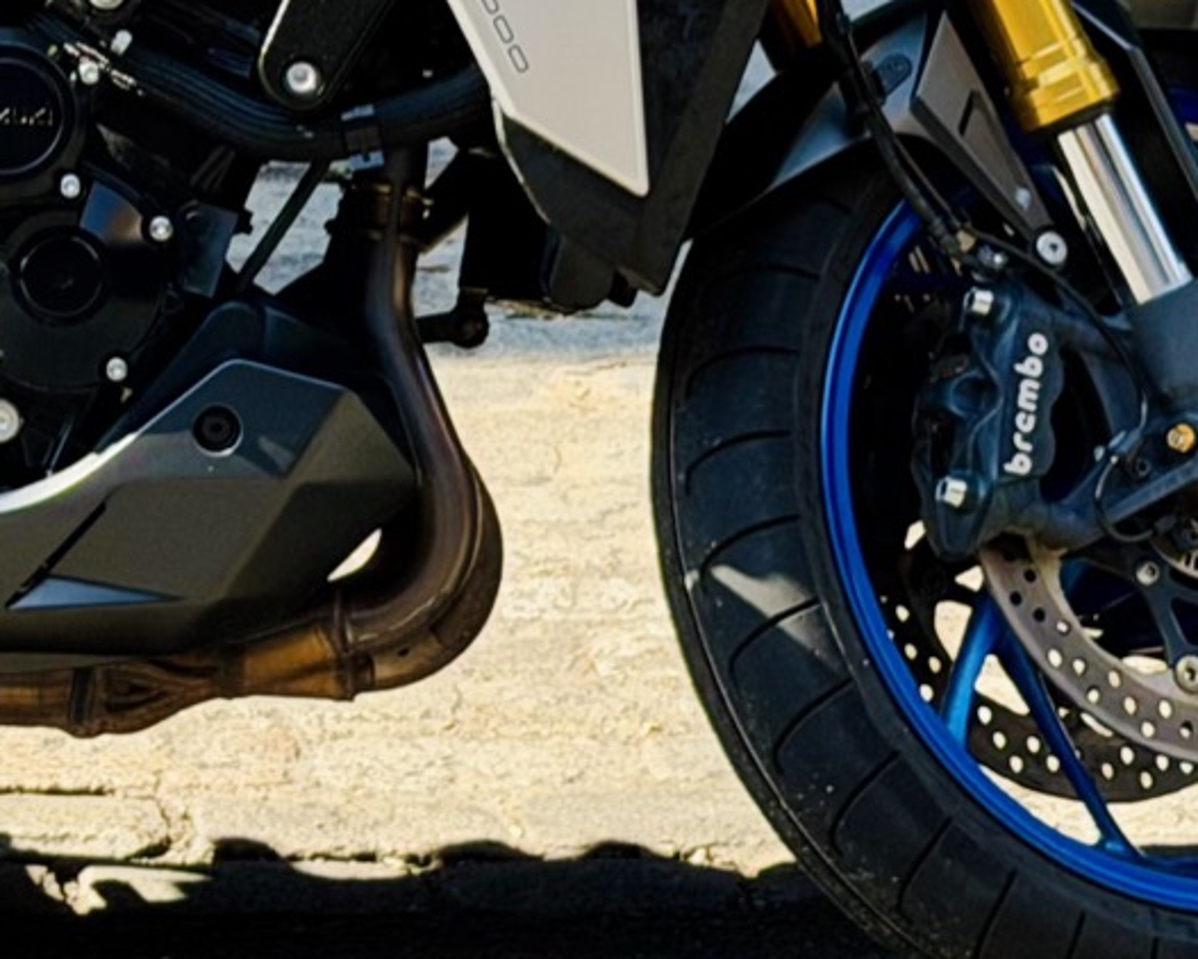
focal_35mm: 160
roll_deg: -1.2
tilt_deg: -8.7
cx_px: -152
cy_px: -5
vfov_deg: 9.6
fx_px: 5675
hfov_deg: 11.8
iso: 100
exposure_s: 1/740
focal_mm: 6.76
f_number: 1.78
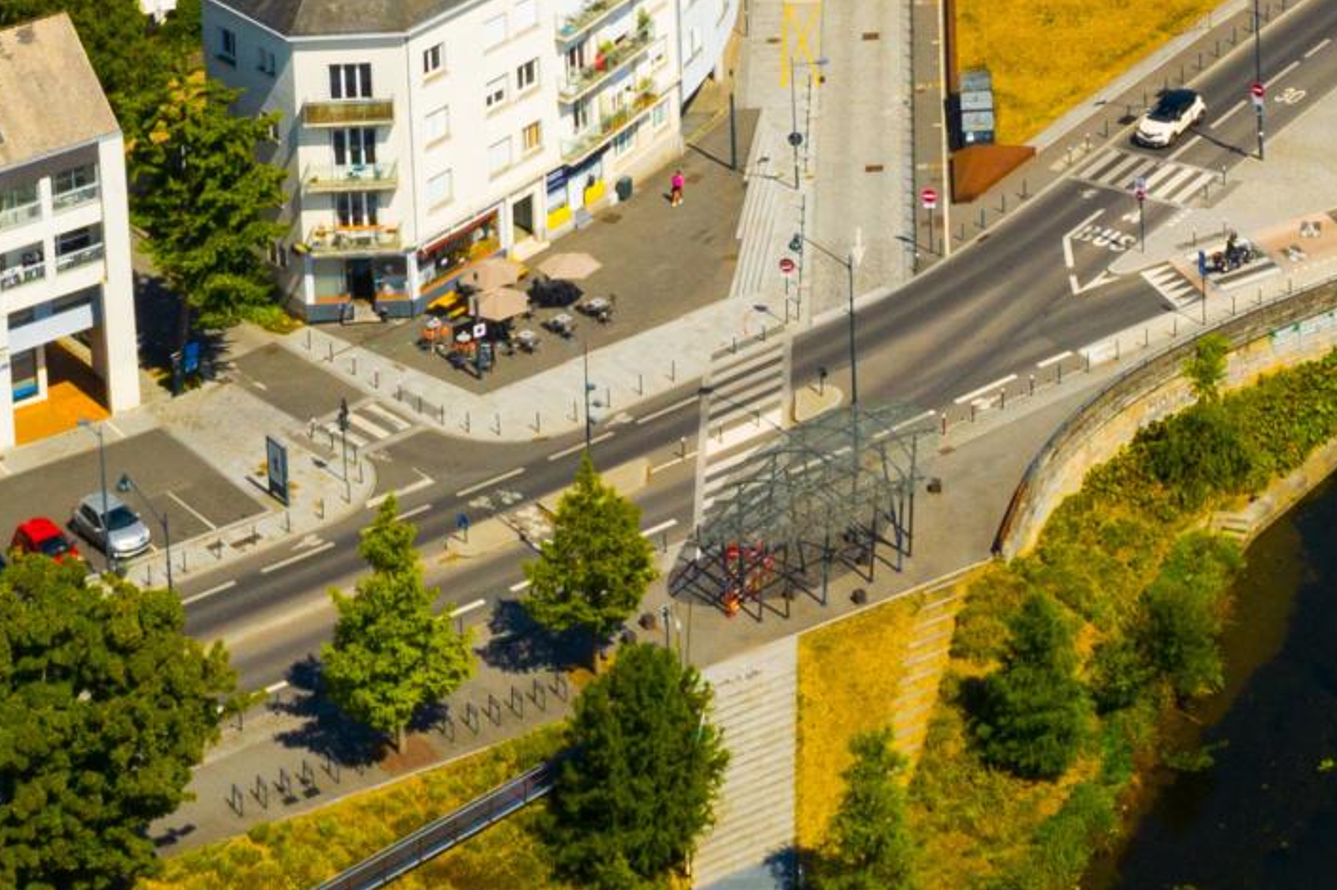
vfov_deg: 10.5
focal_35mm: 119
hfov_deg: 16.9
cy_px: -959
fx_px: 4417
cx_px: 1312
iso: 100
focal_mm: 10.3
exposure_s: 1/500
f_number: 6.3
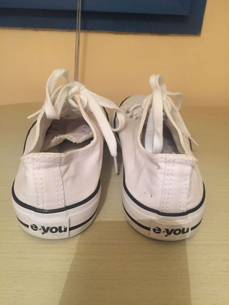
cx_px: 114
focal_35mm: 29
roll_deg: -1.9
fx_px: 256
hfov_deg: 48.2
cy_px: 152
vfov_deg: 61.7
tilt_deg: -29.7
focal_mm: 4.15
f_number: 2.2
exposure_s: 1/25
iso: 250
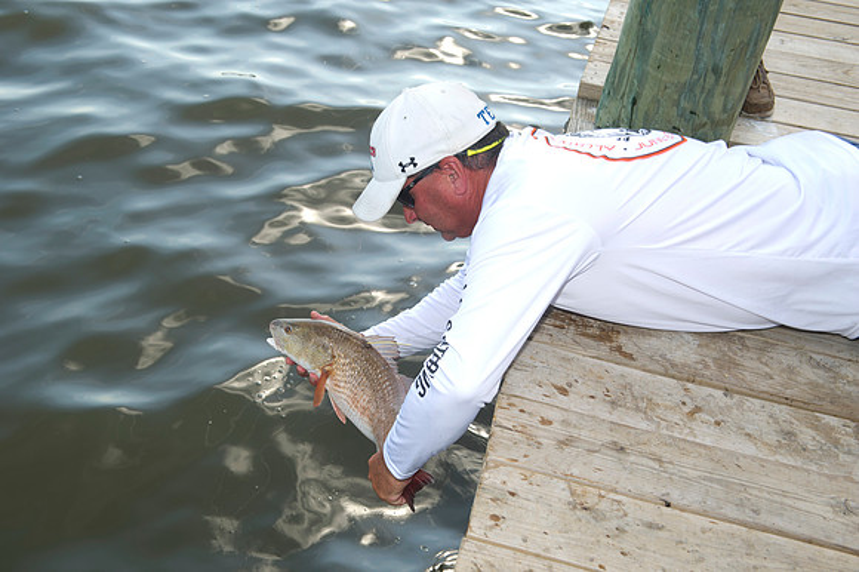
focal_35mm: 45
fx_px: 1073
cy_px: 286
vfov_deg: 29.8
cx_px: 430
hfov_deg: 43.6
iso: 125
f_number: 6.3
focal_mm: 45
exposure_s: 1/200
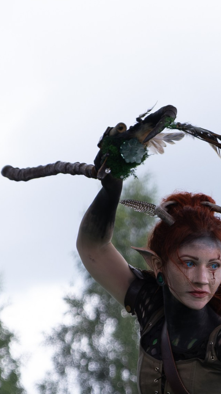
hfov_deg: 3.9
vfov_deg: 6.9
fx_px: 3240
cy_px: 362
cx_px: 187
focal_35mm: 311
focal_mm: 55
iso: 500
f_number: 3.6
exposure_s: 1/1250
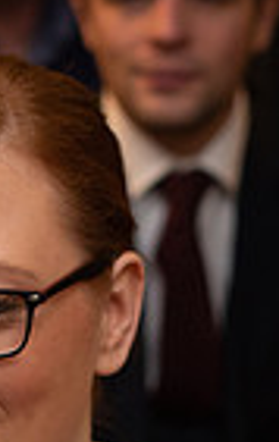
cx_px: 187
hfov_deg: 6.1
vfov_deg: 9.3
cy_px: 737
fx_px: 2621
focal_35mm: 217
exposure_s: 1/100
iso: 1000
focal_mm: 35
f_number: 2.5
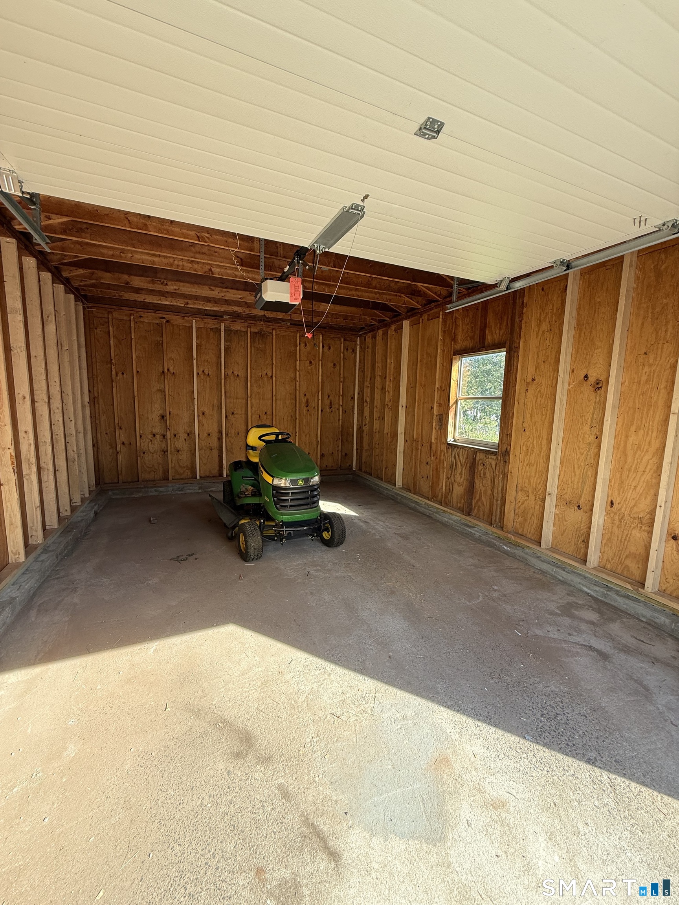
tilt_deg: -8.1
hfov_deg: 85.7
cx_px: 340
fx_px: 366
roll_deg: -1.8
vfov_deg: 102.1
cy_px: 452
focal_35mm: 14
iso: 80
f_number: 2.2
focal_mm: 2.22
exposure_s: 1/99
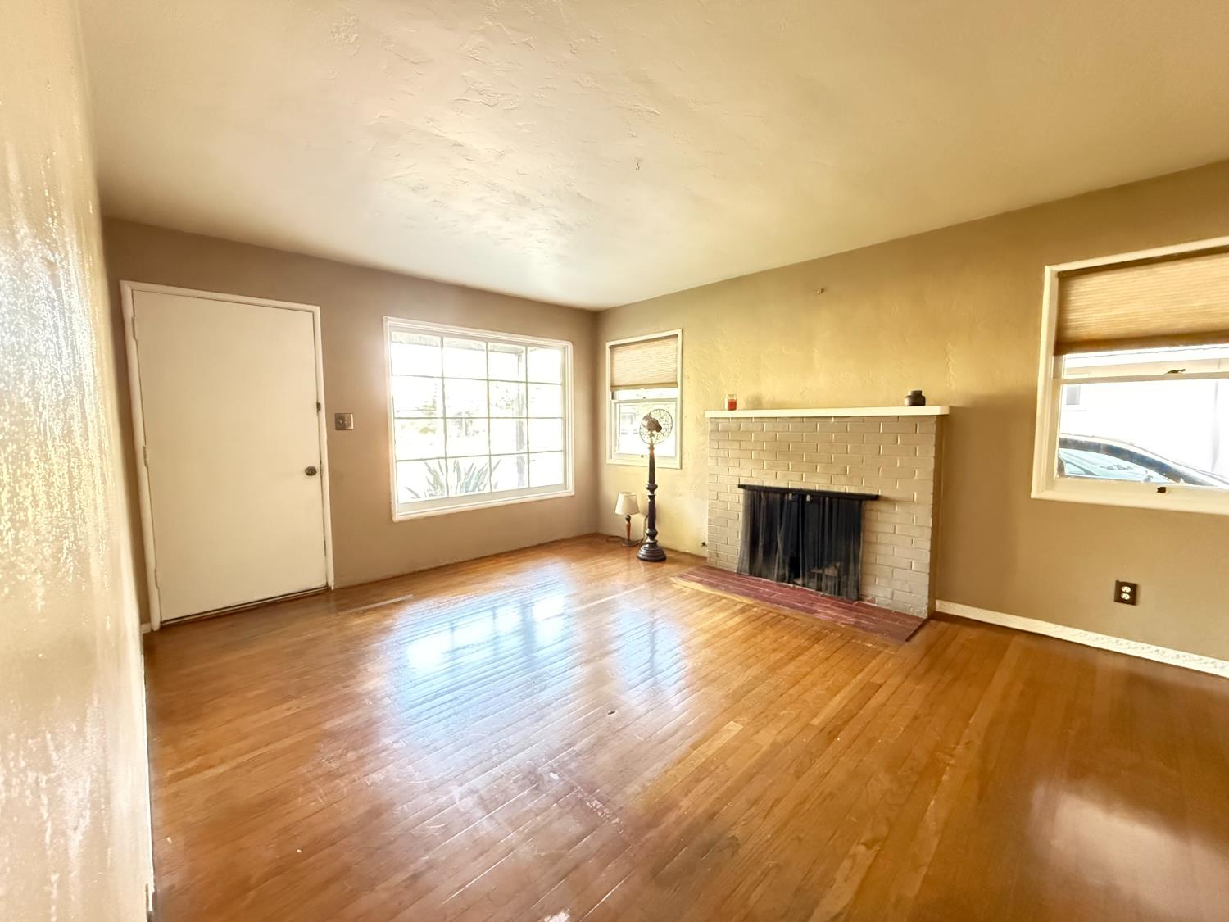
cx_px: 614
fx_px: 497
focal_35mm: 14
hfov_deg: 102.1
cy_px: 461
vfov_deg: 85.7
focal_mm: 2.22
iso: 1600
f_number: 2.2
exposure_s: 1/35
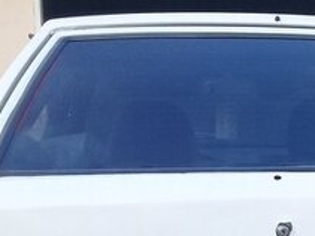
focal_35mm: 97
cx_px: 390
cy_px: 298
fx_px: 882
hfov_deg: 19.0
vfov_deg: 14.6
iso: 50
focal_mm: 3.3
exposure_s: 1/212
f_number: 2.2
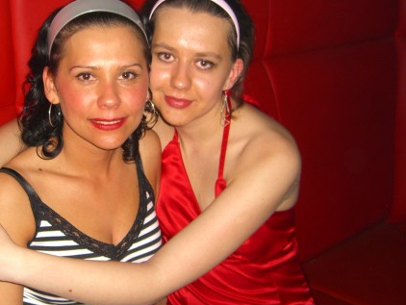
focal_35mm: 54
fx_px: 634
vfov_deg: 27.1
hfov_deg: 35.0
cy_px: 164
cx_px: 119
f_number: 2.8
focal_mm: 7.9
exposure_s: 1/60
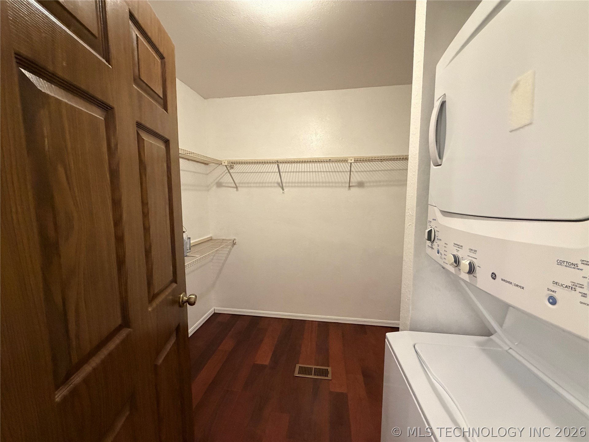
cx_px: 294
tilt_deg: -5.6
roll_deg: -0.2
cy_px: 221
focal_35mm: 14
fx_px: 238
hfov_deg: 102.1
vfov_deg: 85.7
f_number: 2.2
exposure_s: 1/60
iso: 400
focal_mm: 2.22
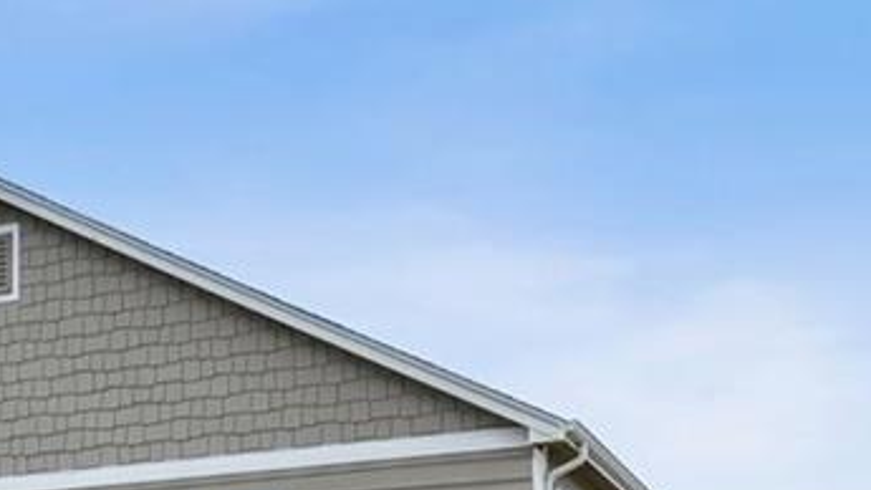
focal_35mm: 68
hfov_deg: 31.0
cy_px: 859
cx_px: 472
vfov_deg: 15.5
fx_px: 1570
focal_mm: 14
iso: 400
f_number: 10
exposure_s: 1/500
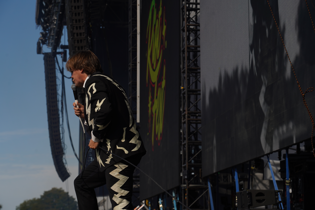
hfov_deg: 19.5
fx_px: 919
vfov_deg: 13.0
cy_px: 105
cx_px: 158
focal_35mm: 105
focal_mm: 105
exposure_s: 1/500
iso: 100
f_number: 8
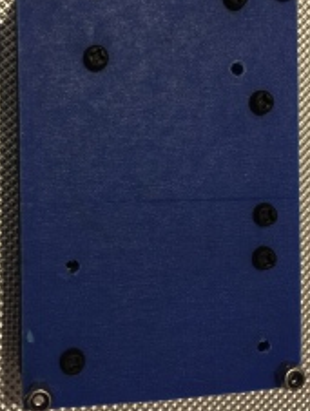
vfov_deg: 37.2
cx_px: 147
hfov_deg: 28.6
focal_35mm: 51
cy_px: 154
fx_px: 607
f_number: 2.2
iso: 125
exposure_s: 1/8
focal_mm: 4.15
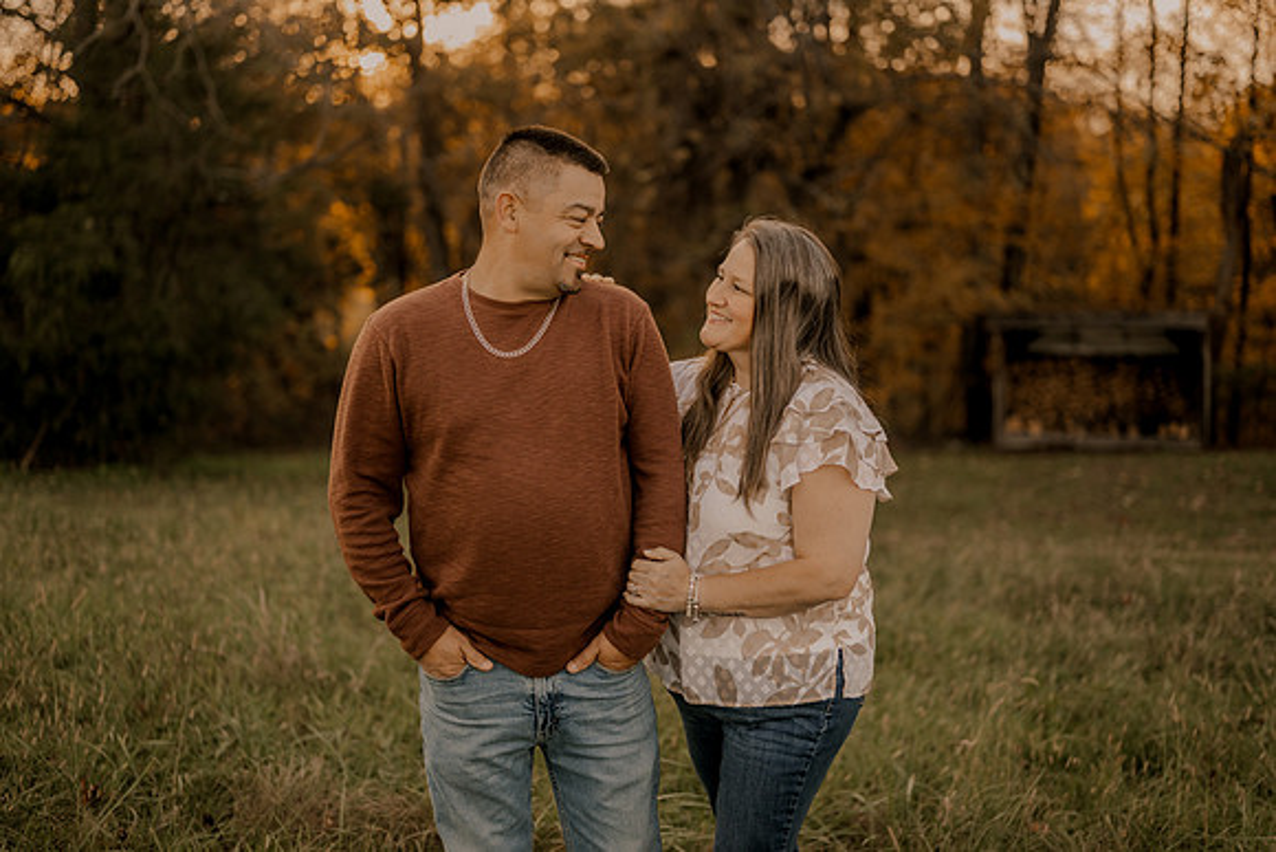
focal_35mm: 50
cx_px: 638
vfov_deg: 27.0
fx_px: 1773
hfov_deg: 39.6
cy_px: 426
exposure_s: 1/500
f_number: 1.8
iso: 250
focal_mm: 50
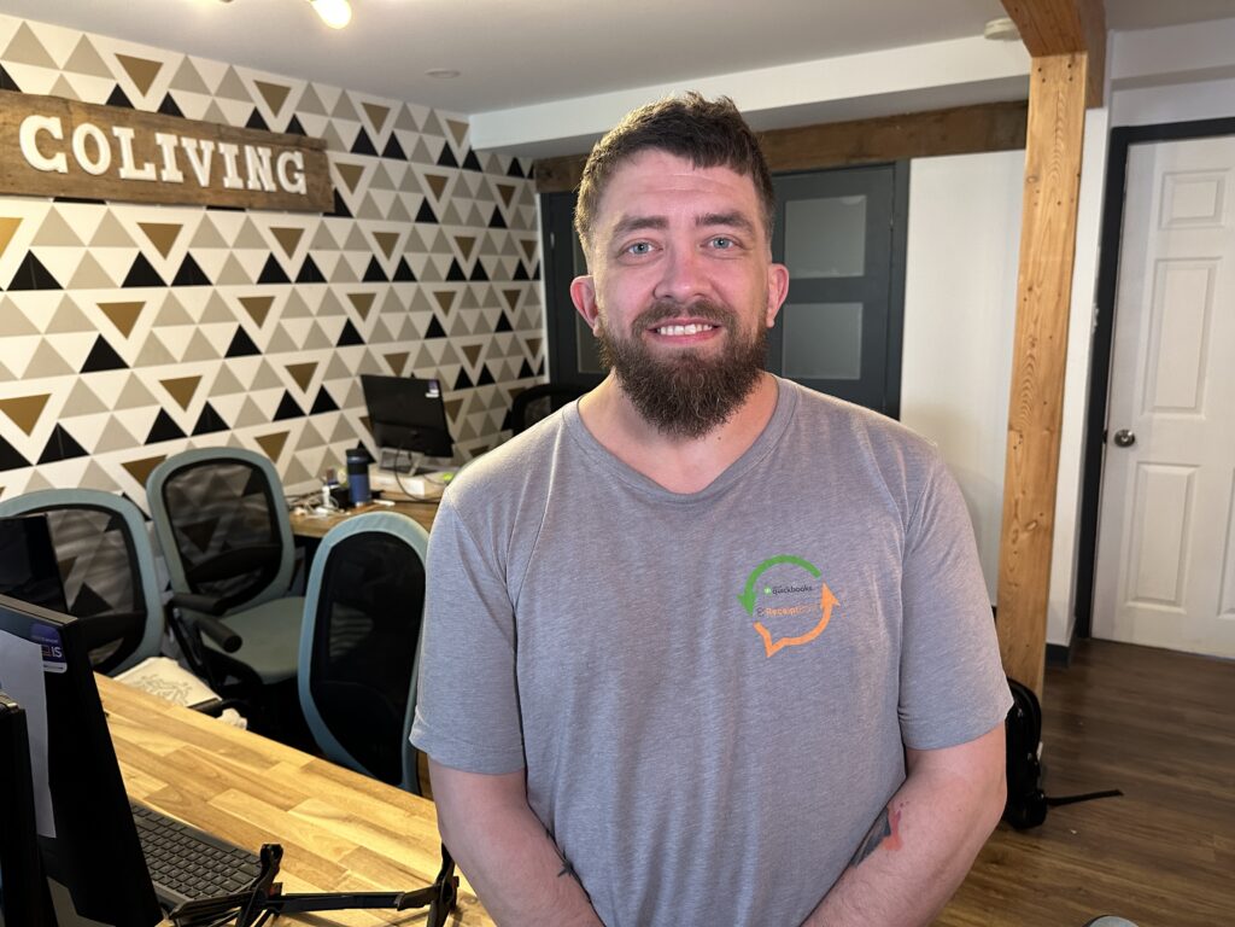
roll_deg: +1.3
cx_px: 618
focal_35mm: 24
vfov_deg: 56.8
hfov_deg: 71.6
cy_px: 464
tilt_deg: -10.5
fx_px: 856
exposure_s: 1/60
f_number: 1.78
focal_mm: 6.86
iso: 320
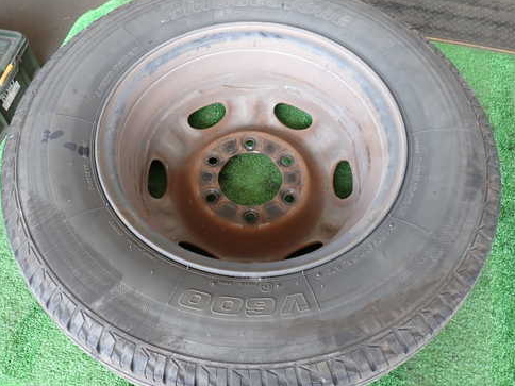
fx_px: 461
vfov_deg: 45.4
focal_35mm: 31
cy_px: 192
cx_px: 249
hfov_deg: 58.3
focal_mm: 4.5
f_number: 2
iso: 100
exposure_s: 1/60
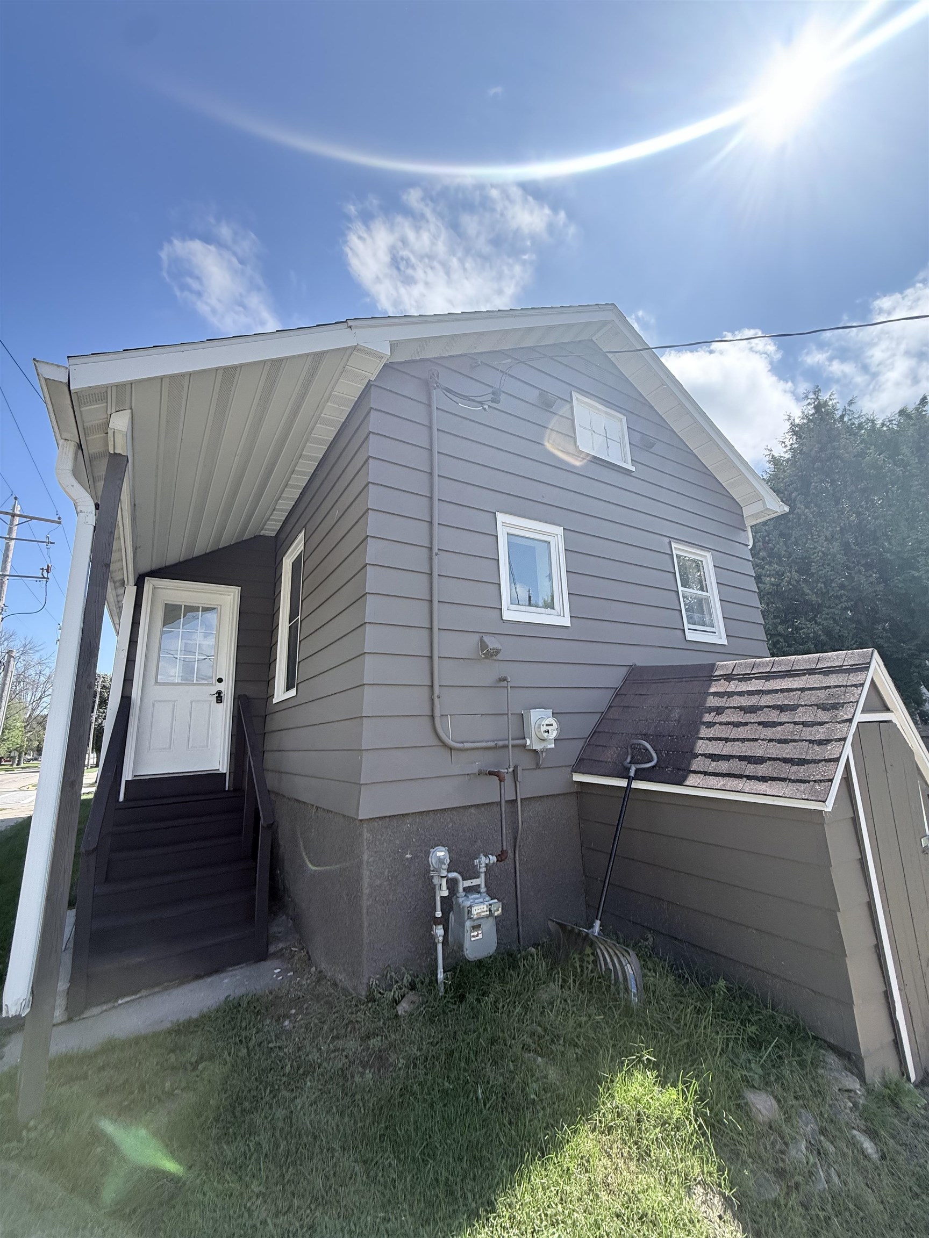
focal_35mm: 14
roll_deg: +3.4
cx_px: 464
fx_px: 501
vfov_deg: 102.1
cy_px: 619
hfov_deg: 85.7
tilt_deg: +14.8
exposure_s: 1/955
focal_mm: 2.22
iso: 50
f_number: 2.2
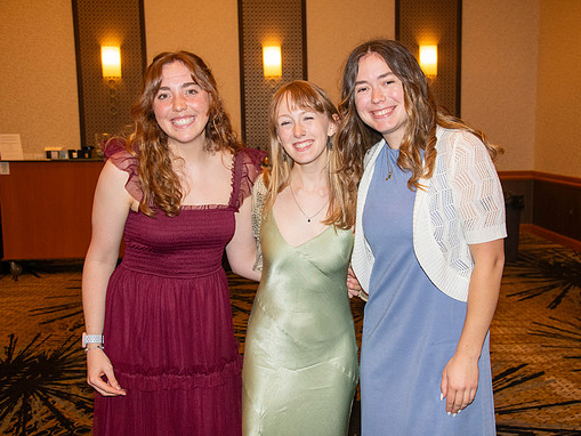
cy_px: 216
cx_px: 318
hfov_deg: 41.2
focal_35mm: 46
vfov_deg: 31.5
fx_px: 772
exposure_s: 1/60
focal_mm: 42
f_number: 5.6
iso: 2000
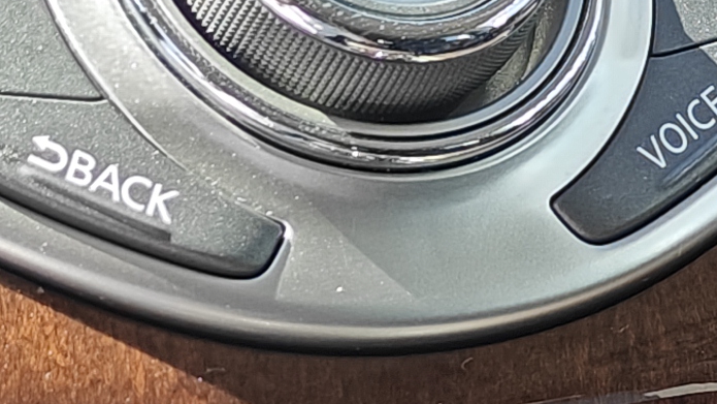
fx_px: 4392
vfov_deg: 5.3
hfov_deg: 9.3
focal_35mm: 231
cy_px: 195
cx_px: 140
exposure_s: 1/233
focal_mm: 7.08
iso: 50
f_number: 2
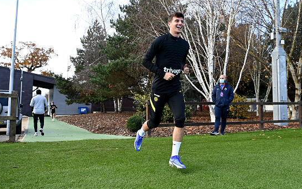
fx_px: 263
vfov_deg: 39.4
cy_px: 84
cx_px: 156
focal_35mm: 32
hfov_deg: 59.6
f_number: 5.6
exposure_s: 1/500
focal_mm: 29
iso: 250
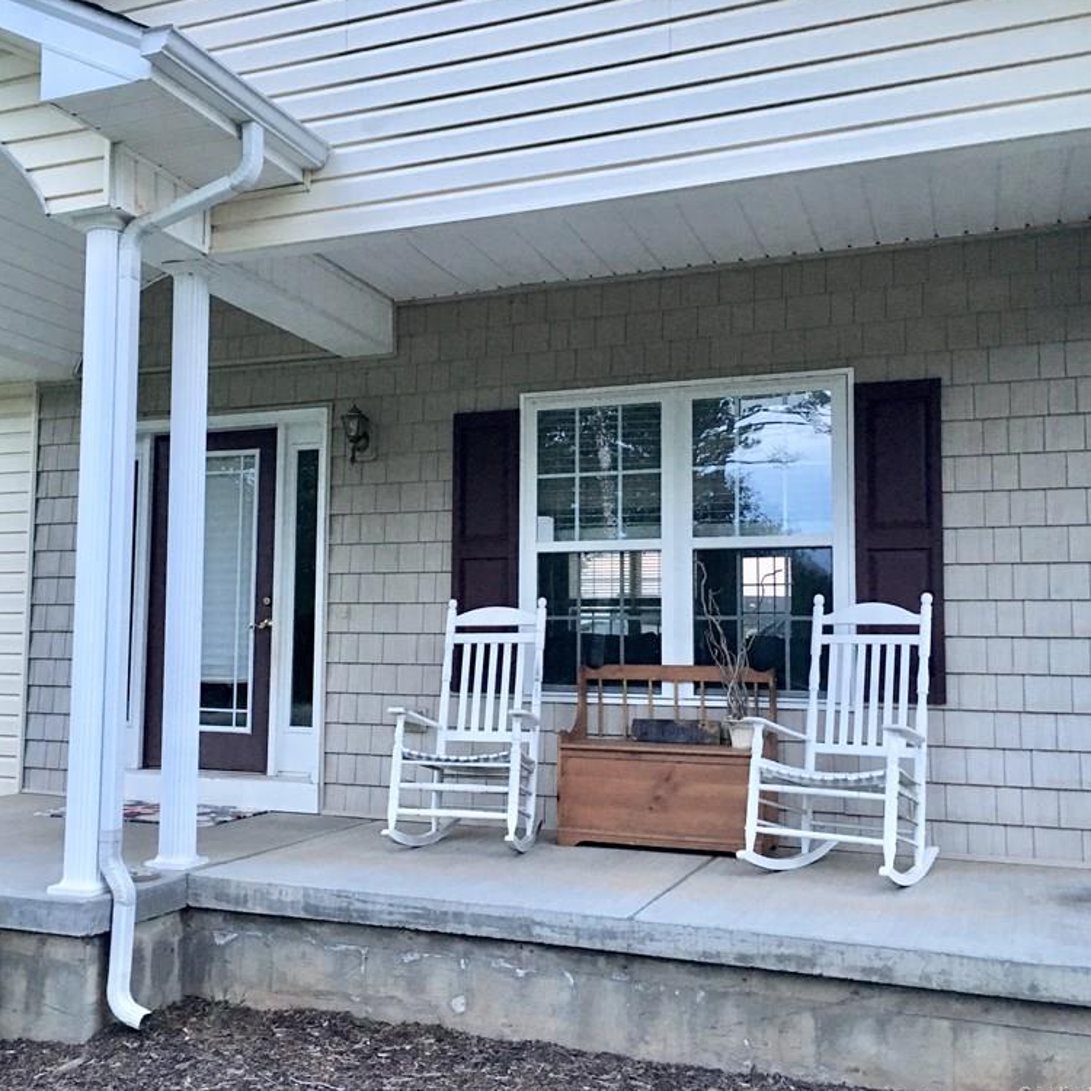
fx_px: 1248
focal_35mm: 35
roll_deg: -1.1
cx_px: 441
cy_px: 550
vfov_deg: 47.2
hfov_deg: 47.0
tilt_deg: +4.5
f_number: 2.2
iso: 200
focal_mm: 4.15
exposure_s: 1/17
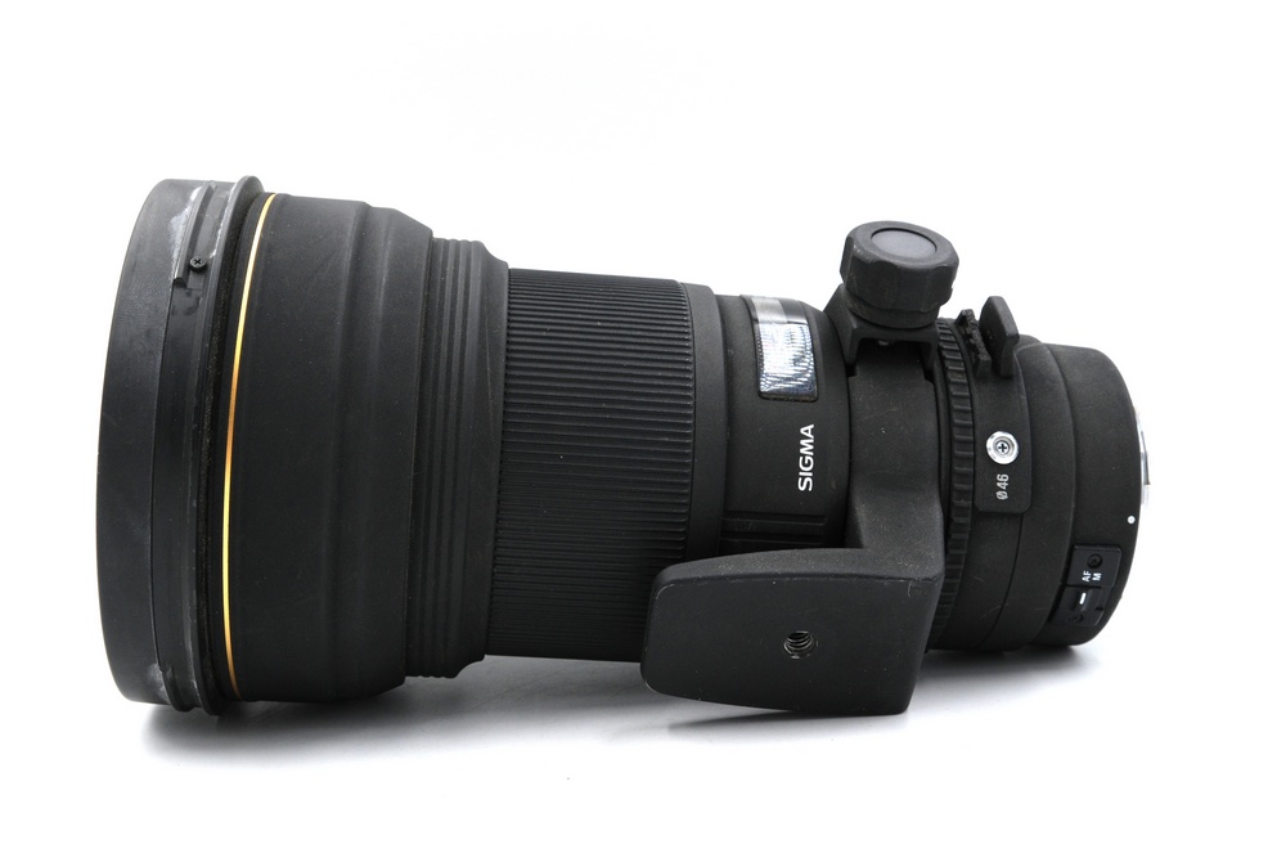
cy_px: 429
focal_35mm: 42
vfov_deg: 31.9
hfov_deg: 46.4
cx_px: 643
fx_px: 1500
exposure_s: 1/125
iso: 800
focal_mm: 27.7
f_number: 11
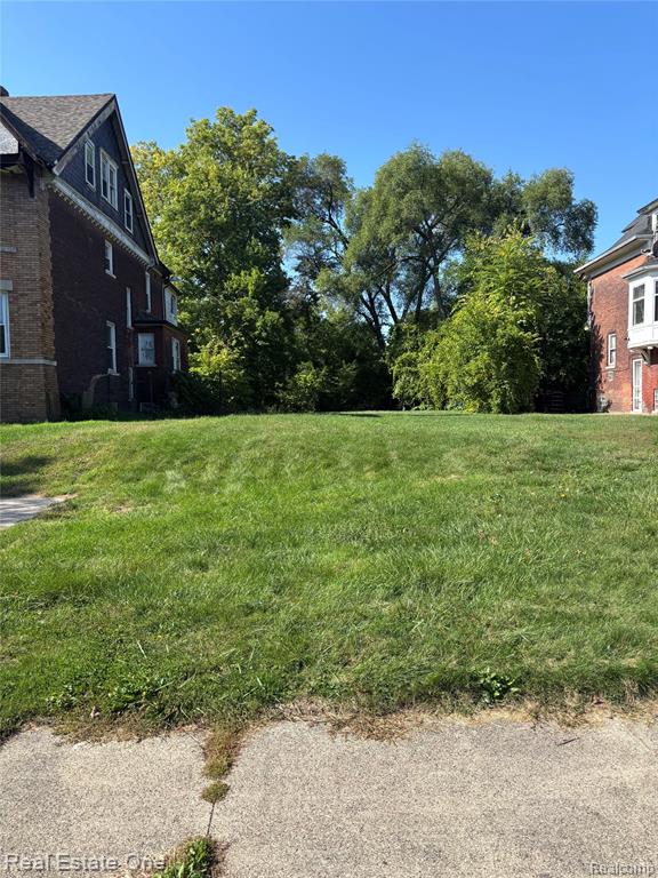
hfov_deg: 53.1
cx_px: 329
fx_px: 659
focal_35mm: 26
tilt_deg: -2.2
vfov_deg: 67.3
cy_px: 439
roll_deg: +0.8
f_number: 1.6
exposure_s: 1/1751
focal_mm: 5.96
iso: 50
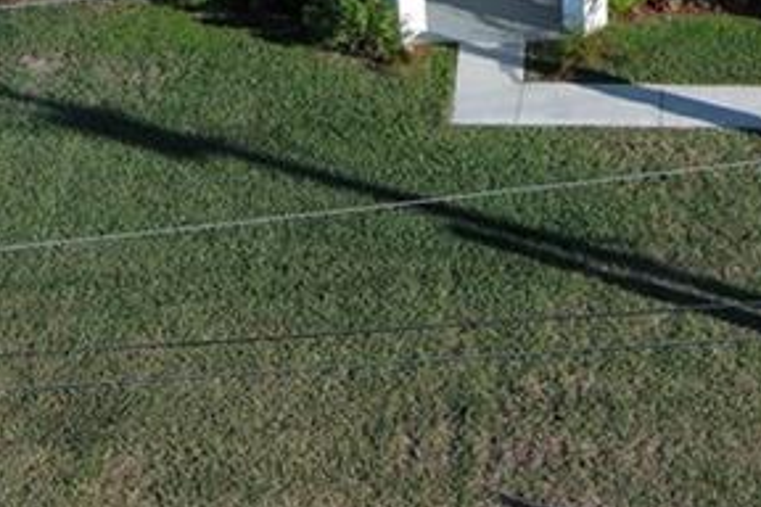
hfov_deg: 19.4
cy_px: -312
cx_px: 713
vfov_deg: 12.5
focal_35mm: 103
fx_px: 2177
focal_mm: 10.57
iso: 100
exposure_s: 1/138
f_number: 2.8
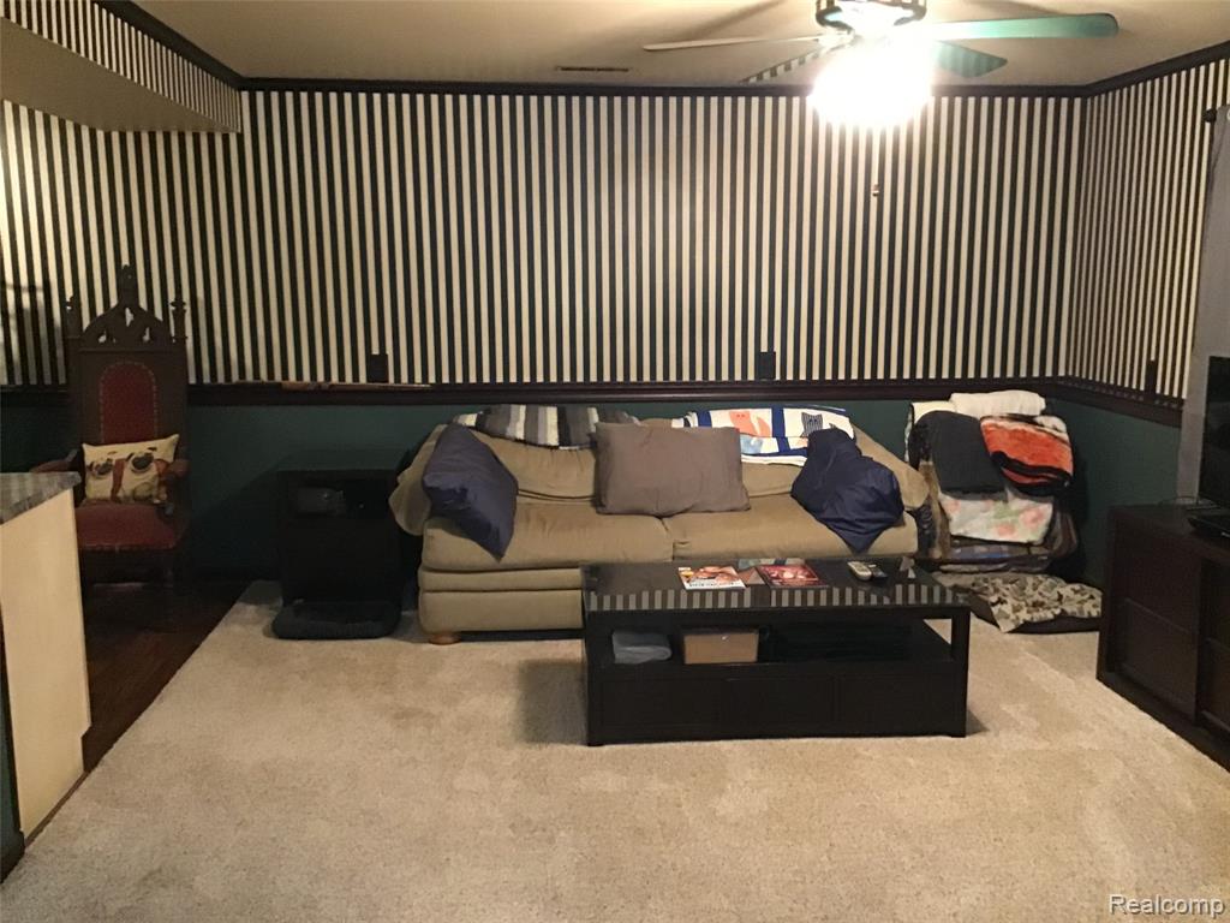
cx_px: 615
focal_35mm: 31
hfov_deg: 58.4
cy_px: 462
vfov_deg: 45.4
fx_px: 1102
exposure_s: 1/15
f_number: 2.4
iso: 400
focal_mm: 3.3
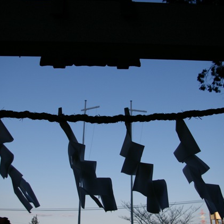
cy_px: 112
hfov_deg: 41.2
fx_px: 298
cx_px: 103
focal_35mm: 41
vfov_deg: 41.3
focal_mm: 21
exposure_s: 1/1250
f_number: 5
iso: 200
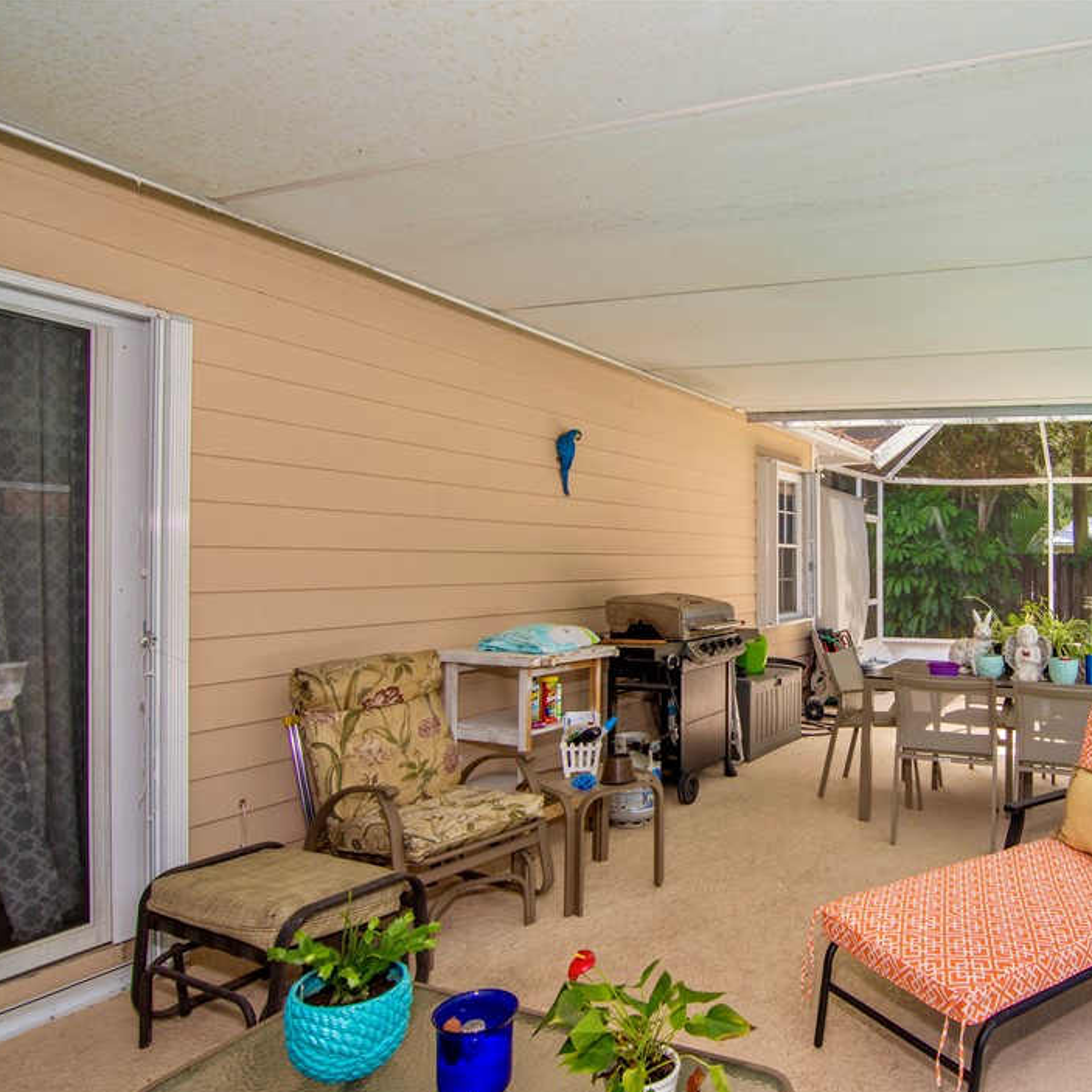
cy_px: 559
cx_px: 800
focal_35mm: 22
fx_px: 773
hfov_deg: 66.7
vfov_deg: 70.5
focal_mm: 11
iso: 320
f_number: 7.1
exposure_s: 1/200
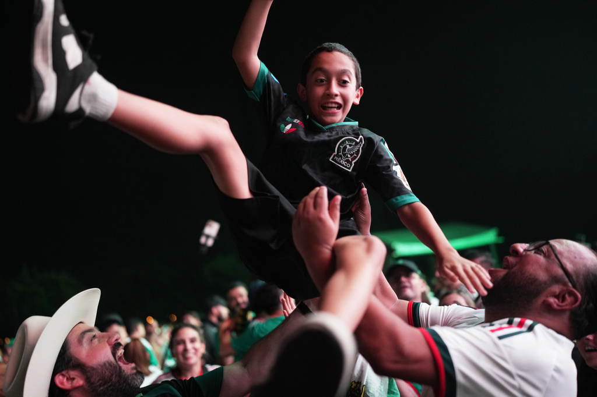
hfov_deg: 54.4
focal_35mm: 35
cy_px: 198
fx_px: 580
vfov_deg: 37.8
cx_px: 298
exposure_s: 1/640
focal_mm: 35
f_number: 1.6
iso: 2500
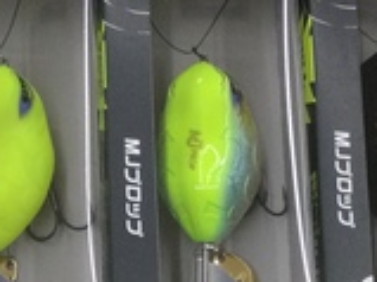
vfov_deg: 12.6
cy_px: 211
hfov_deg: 16.8
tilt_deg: -78.9
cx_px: 185
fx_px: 1273
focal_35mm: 117
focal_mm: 3.3
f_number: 2.4
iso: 32
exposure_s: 1/30
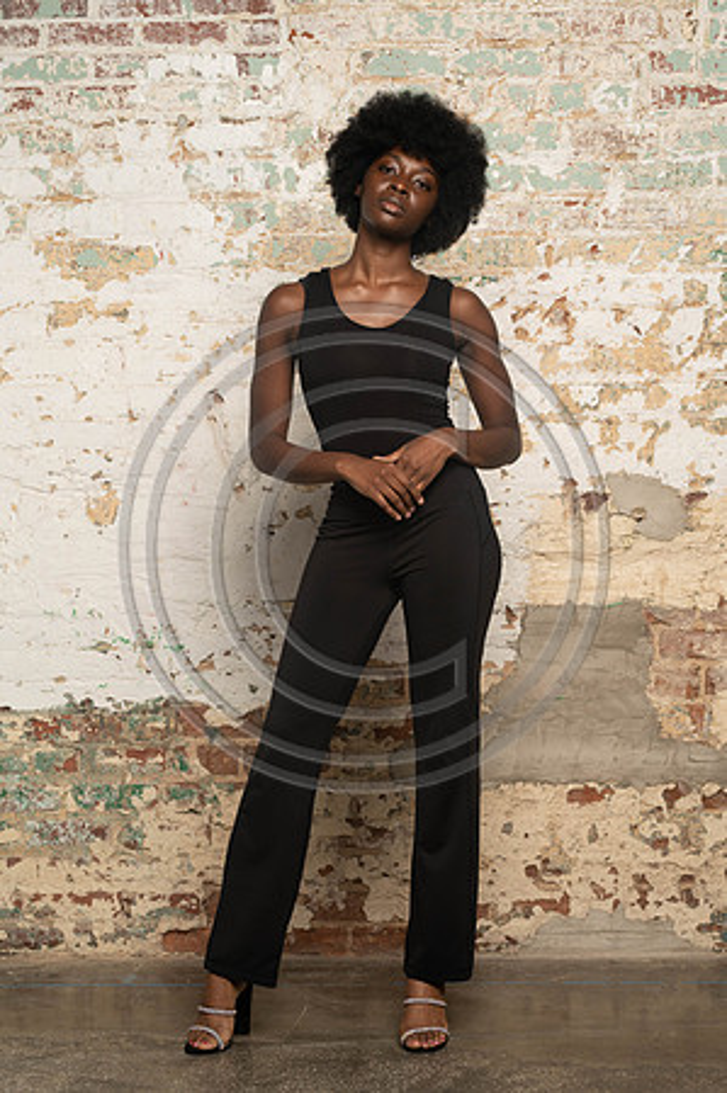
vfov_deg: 23.9
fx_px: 2581
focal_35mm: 85
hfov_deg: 16.0
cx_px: 364
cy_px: 546
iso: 200
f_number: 6.3
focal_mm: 85
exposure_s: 1/160
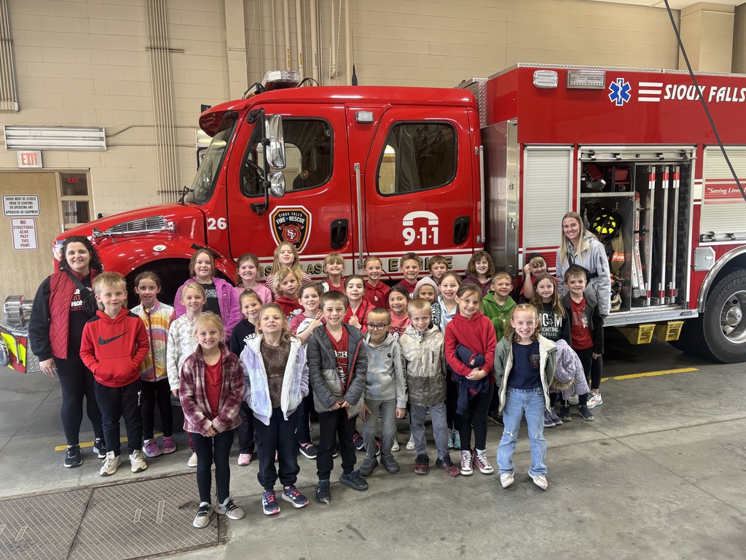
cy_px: 280
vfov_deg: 53.1
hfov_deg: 67.3
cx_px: 373
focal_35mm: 26
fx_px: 560
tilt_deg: -5.7
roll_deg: +1.3
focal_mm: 5.96
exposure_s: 1/91
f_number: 1.6
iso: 125
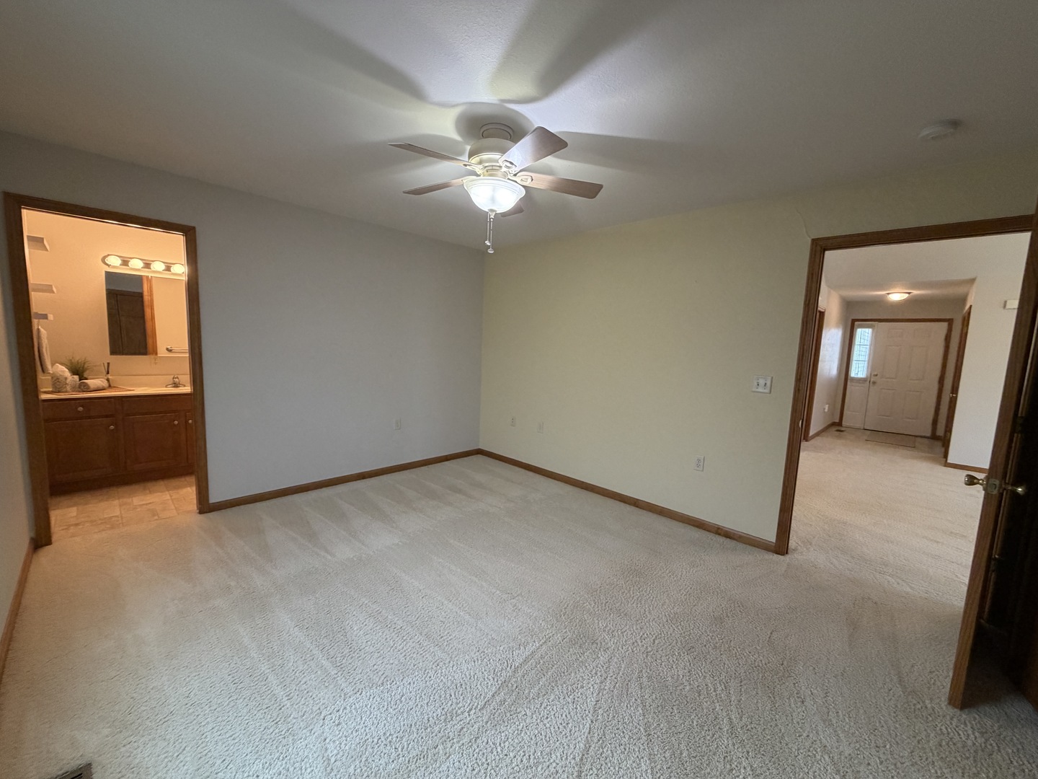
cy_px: 390
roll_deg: -2.8
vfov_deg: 85.7
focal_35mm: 14
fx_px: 420
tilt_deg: -7.3
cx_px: 519
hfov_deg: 102.1
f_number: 2.2
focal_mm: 2.22
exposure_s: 1/60
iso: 200
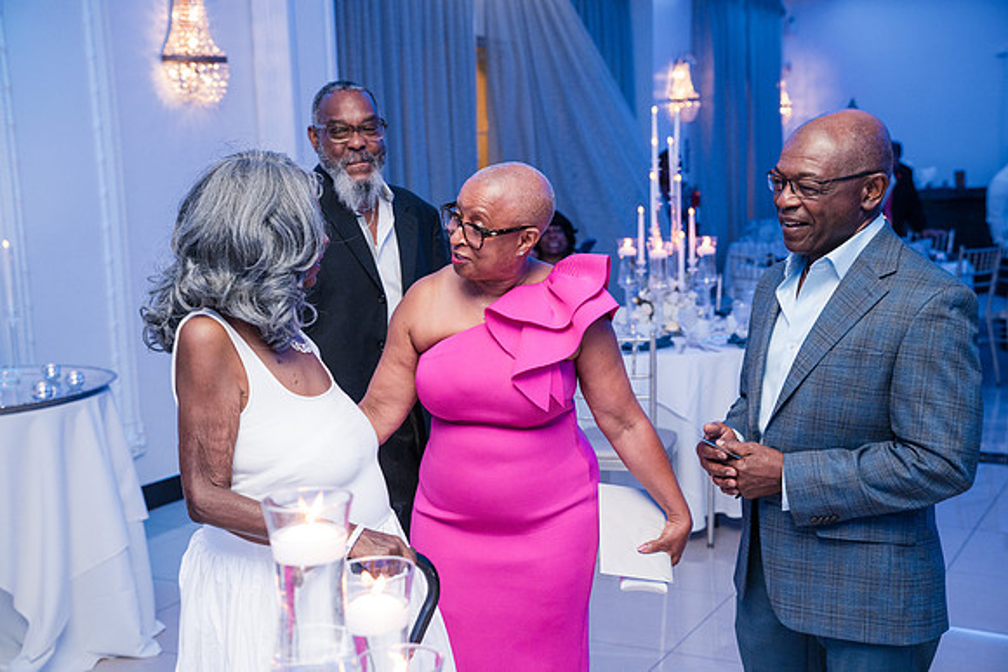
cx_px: 504
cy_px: 336
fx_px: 1316
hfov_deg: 41.9
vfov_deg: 28.7
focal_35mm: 47
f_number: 4
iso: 4000
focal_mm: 47
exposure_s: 1/250
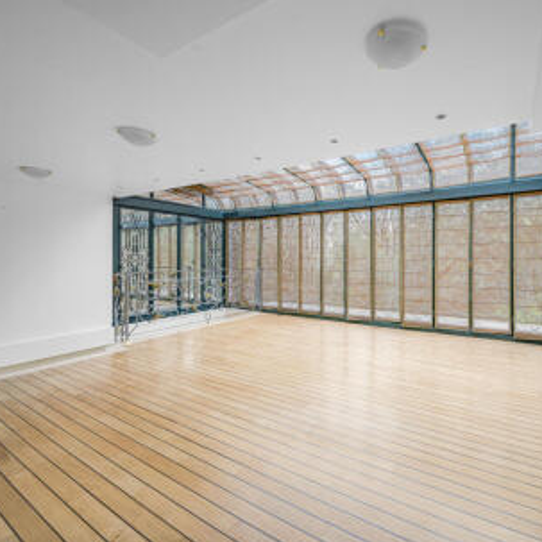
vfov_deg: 87.4
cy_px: 269
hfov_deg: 85.4
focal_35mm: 16
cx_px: 345
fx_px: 283
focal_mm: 12
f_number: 8
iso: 250
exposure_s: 1/4
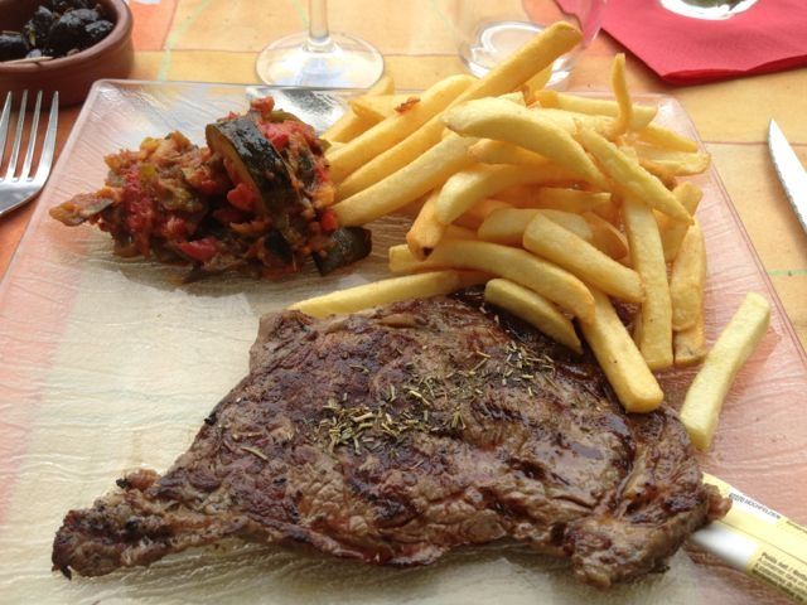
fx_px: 816
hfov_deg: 52.6
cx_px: 404
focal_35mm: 35
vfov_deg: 40.7
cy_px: 302
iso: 64
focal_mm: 4.28
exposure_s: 1/435
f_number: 2.4
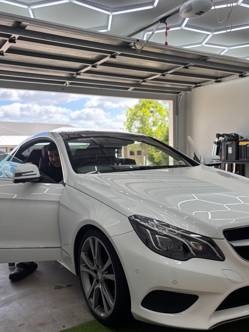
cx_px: 141
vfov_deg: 52.6
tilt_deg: -3.9
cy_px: 164
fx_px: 336
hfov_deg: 40.6
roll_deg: +0.9
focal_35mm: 35
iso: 50
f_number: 1.6
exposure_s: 1/571
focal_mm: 5.96
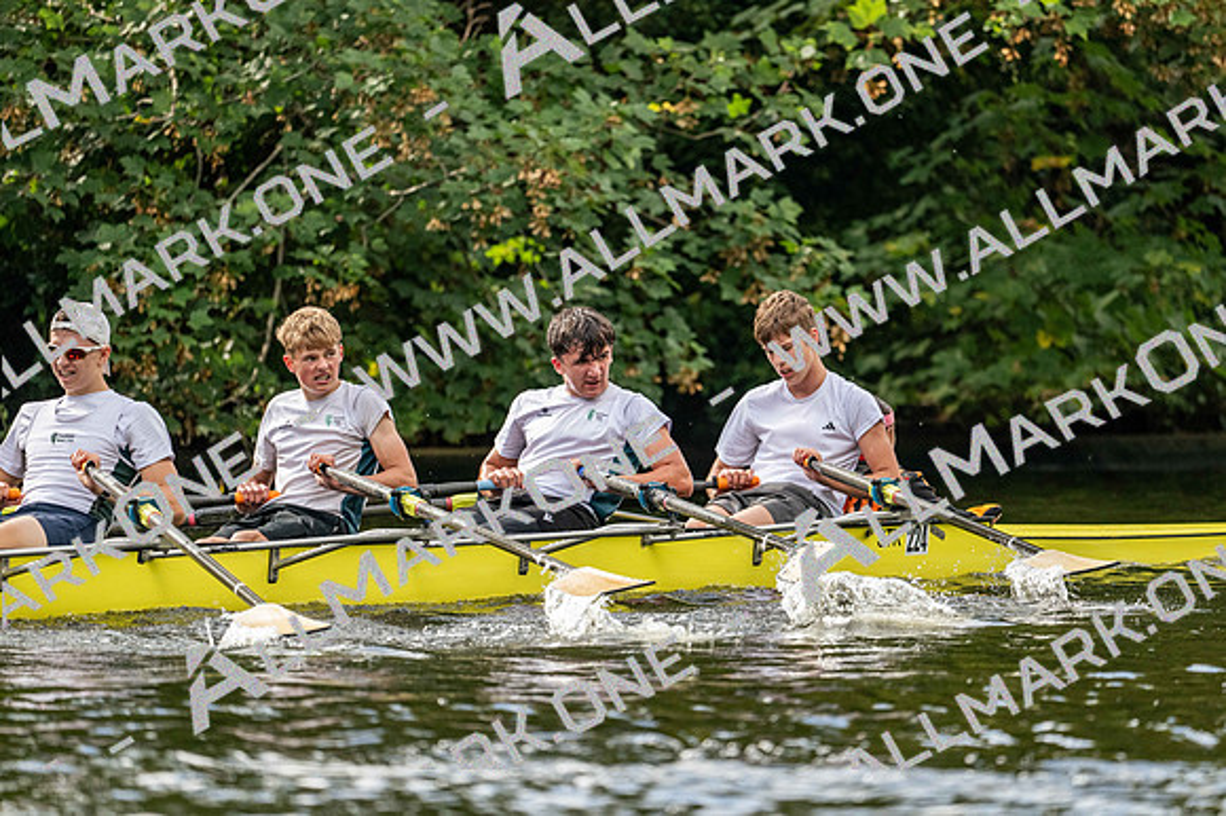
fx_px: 13617
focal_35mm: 400
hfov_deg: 5.2
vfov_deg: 3.4
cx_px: 613
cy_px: 408
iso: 1250
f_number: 4.5
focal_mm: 400
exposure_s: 1/2500
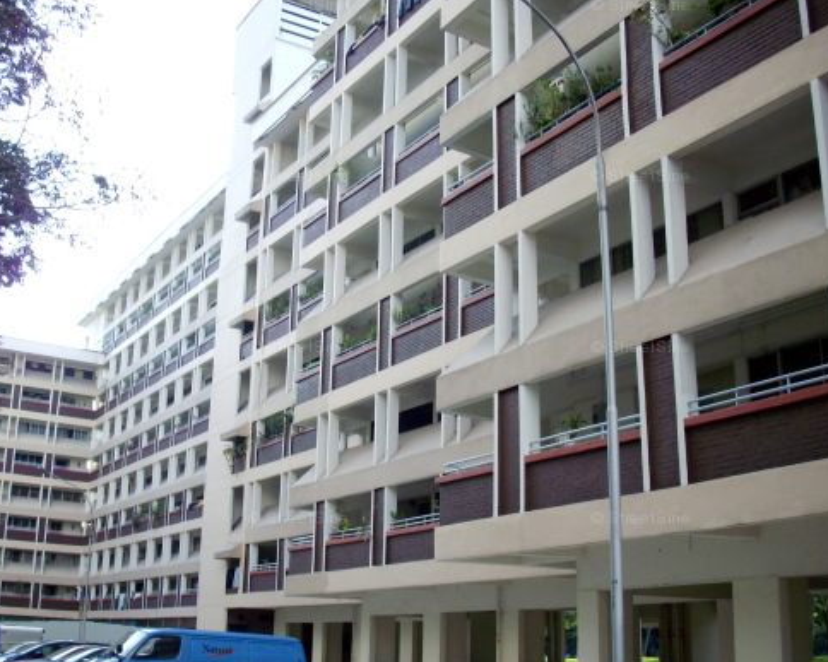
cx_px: 376
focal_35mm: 41
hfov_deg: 44.7
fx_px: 1005
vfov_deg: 36.5
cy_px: 349
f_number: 2.8
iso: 80
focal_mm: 6.2
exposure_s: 1/125
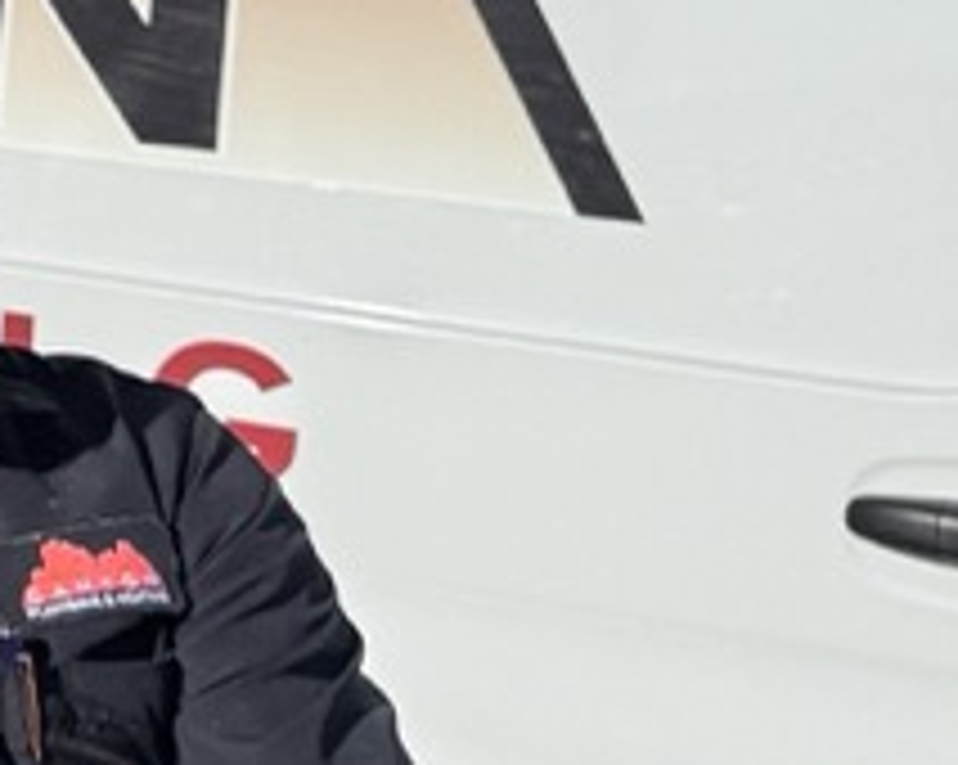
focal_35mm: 141
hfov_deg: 12.2
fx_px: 3994
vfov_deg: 10.6
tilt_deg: +1.5
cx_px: -931
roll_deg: +0.0
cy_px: -324
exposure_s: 1/11905
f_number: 1.78
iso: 80
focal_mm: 6.76
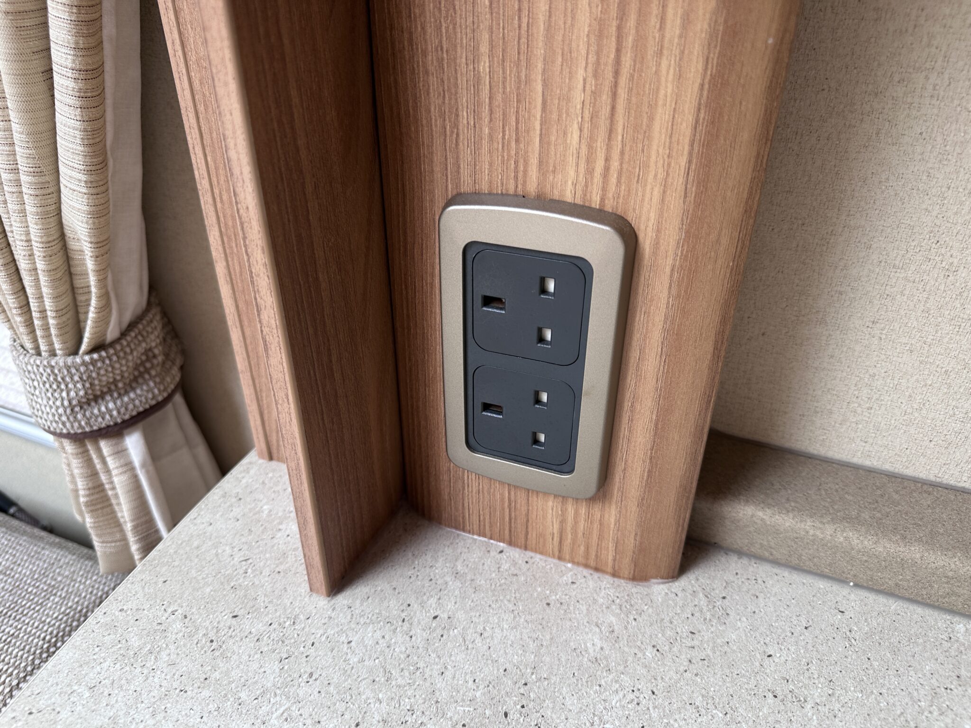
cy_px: 364
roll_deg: +1.1
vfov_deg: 56.8
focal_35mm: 24
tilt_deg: -33.5
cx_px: 486
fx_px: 673
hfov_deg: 71.6
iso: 64
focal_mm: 6.86
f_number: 1.78
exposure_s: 1/135
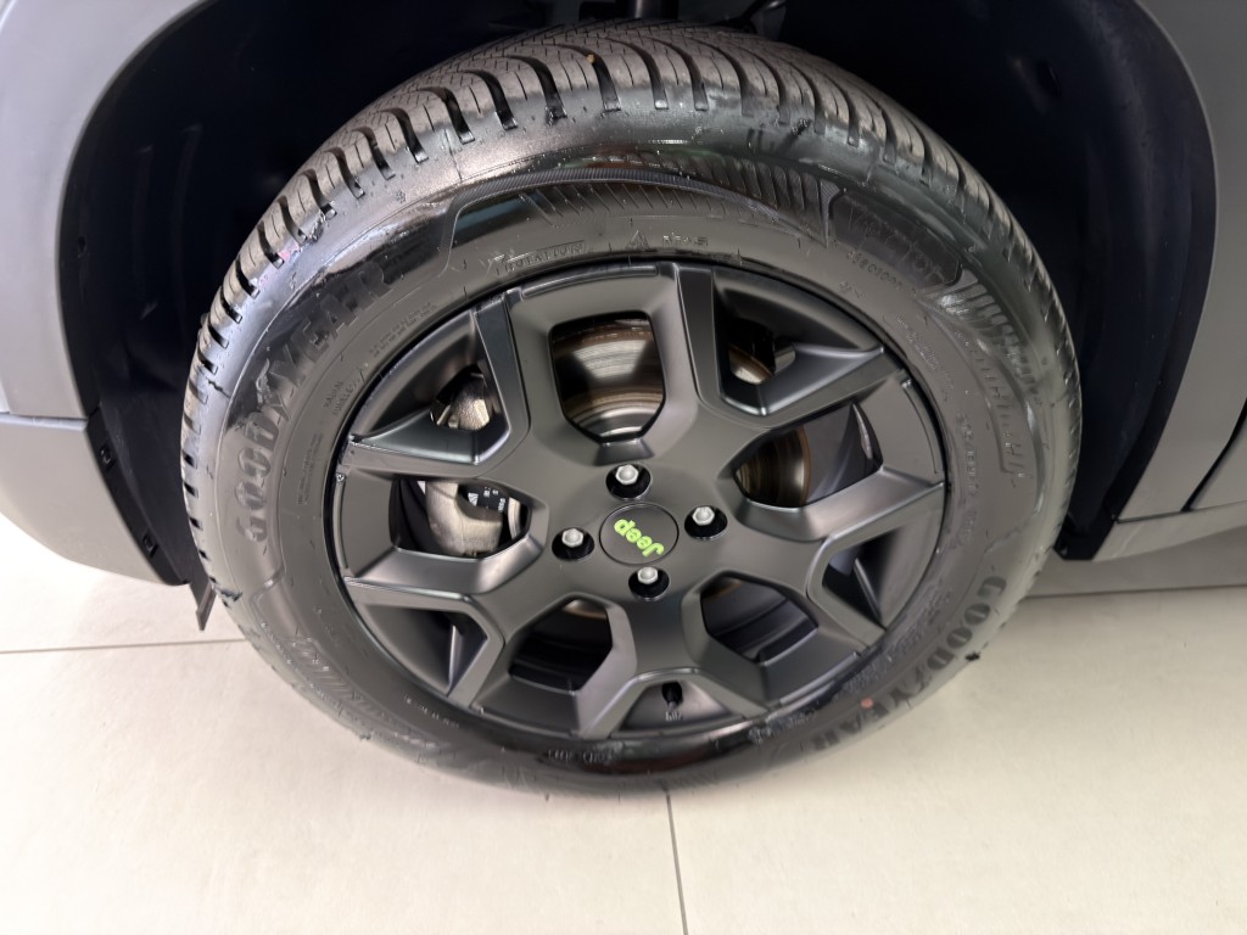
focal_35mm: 24
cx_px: 624
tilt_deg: -36.0
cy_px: 468
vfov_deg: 56.8
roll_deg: +0.5
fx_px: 865
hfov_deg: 71.6
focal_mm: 6.76
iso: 500
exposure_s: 1/25
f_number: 1.78
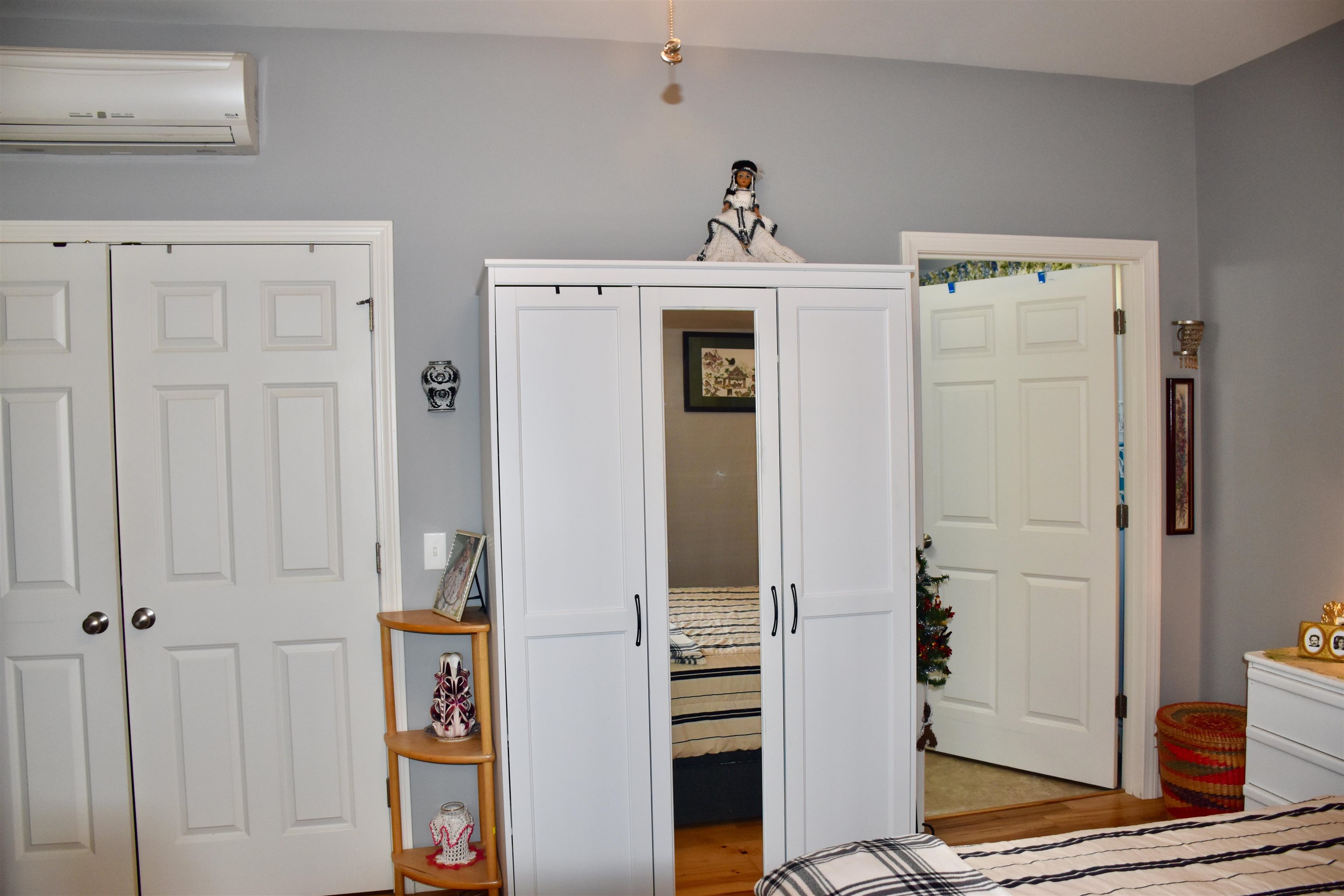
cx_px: 672
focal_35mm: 27
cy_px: 448
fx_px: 1008
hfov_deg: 67.4
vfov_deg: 47.9
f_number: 5
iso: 800
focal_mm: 18
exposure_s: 1/100
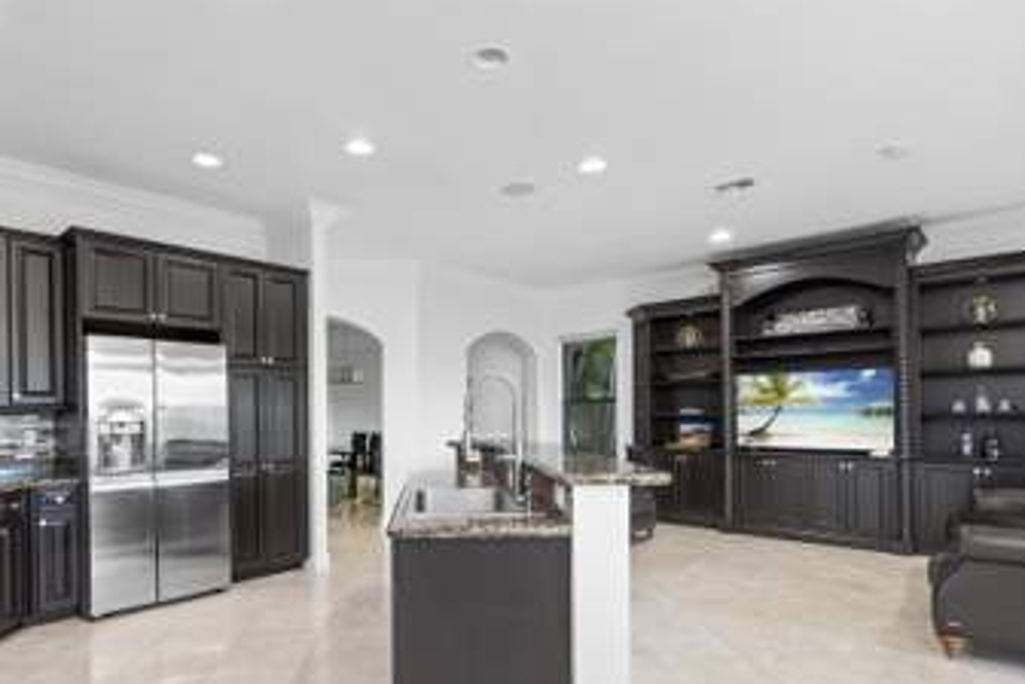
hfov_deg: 83.4
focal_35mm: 20
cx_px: 436
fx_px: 569
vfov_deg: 61.5
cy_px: 406
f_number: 7.1
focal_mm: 14
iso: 500
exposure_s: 1/20
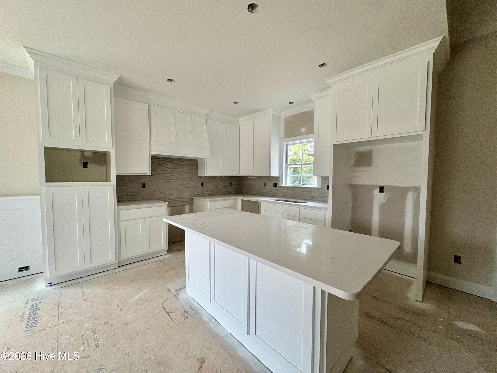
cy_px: 186
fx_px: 201
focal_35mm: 14
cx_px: 248
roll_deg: -0.8
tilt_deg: -2.3
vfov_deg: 85.7
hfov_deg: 102.1
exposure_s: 1/81
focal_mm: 2.22
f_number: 2.2
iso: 250
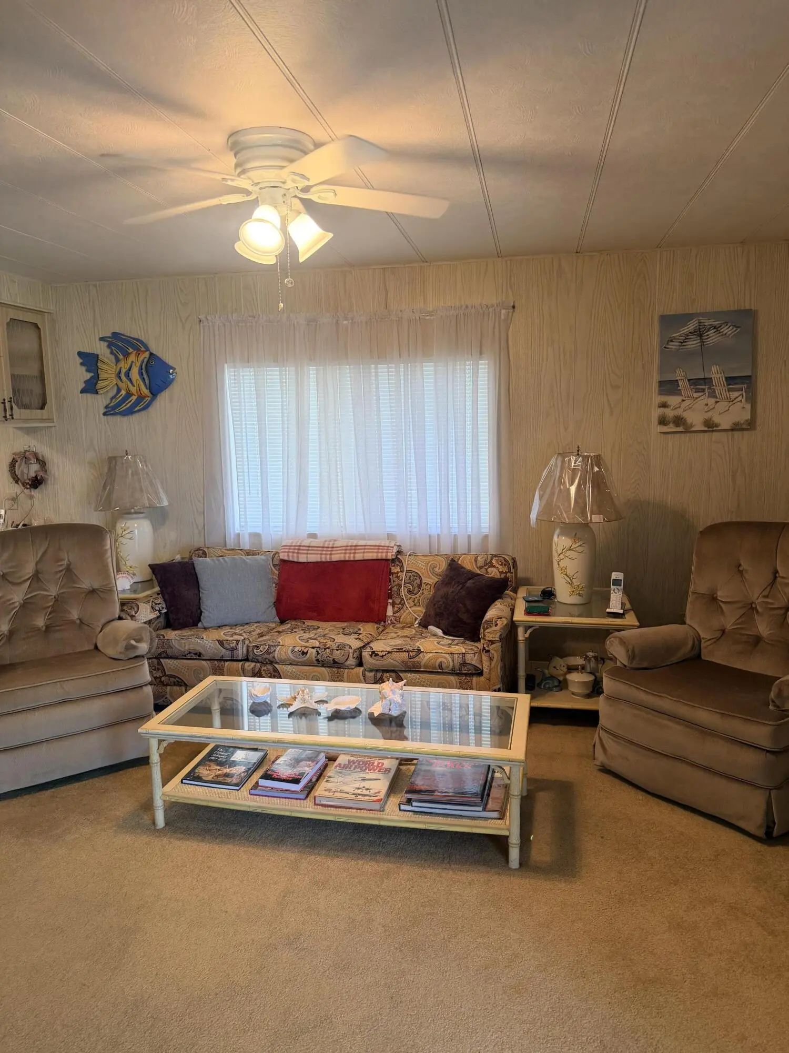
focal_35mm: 24
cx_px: 394
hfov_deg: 56.8
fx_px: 729
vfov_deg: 71.6
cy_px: 526
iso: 125
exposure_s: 1/60
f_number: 1.78
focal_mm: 6.76
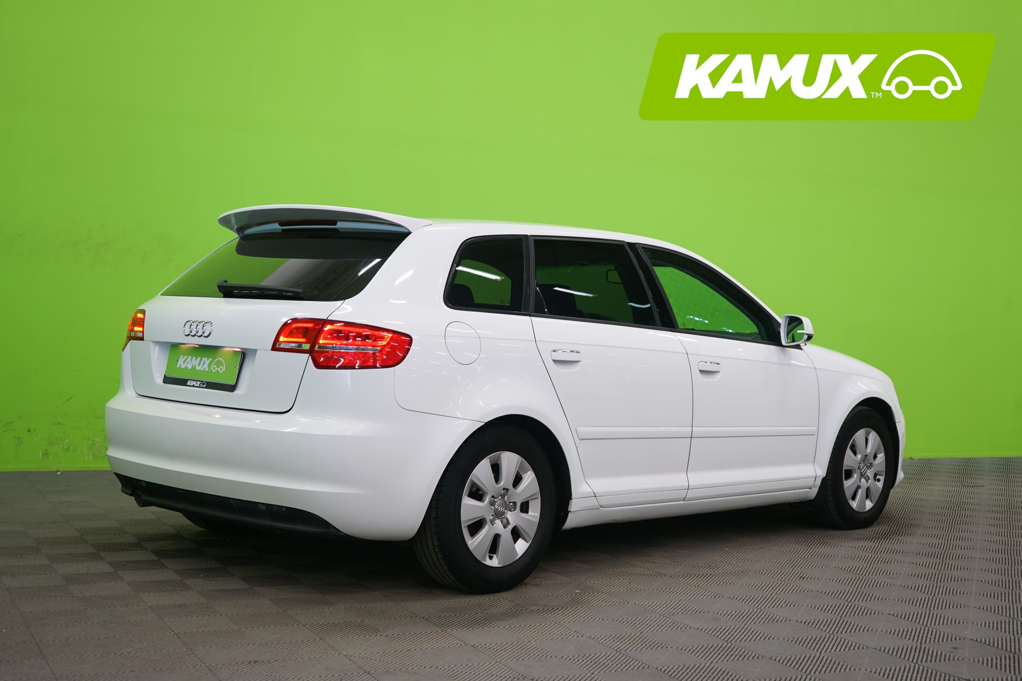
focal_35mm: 47
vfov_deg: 28.6
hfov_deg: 41.9
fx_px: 1334
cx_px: 511
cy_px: 340
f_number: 5
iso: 400
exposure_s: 1/10
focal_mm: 47
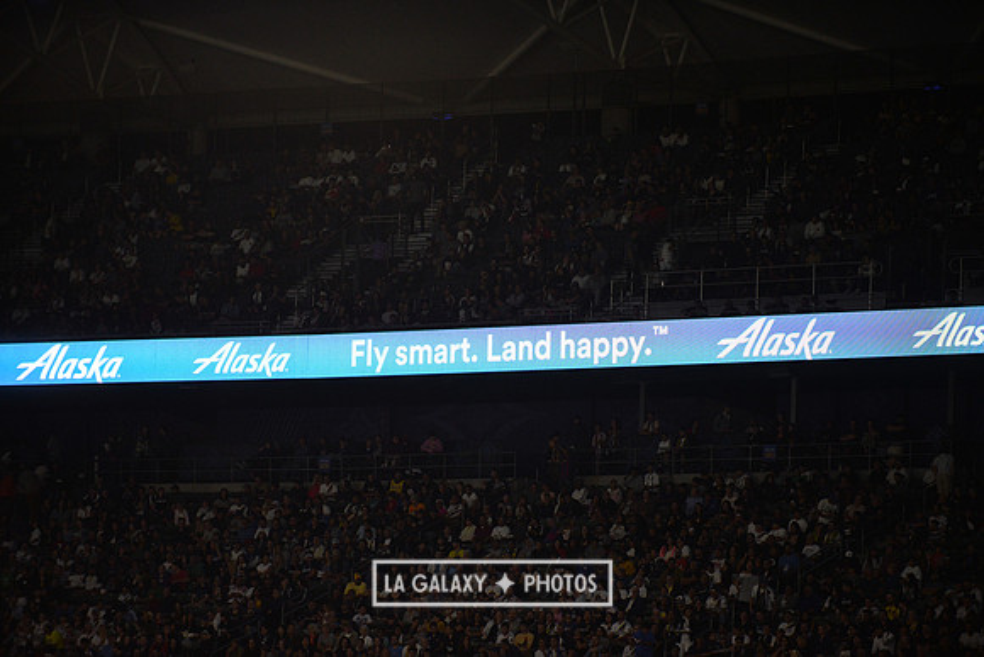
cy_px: 328
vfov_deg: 6.9
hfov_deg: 10.3
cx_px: 492
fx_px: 5468
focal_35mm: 200
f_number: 2.8
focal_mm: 200
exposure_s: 1/3200
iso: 1600
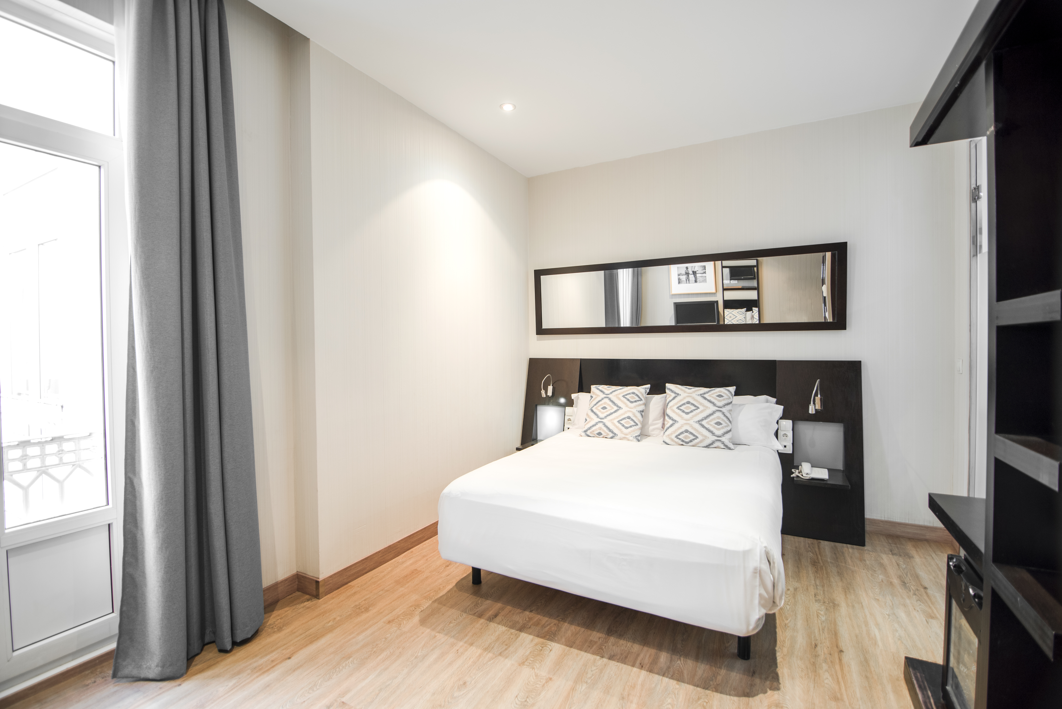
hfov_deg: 96.7
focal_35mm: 16
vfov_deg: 73.8
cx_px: 531
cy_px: 354
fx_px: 472
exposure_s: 1/5
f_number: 5
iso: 250
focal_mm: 16
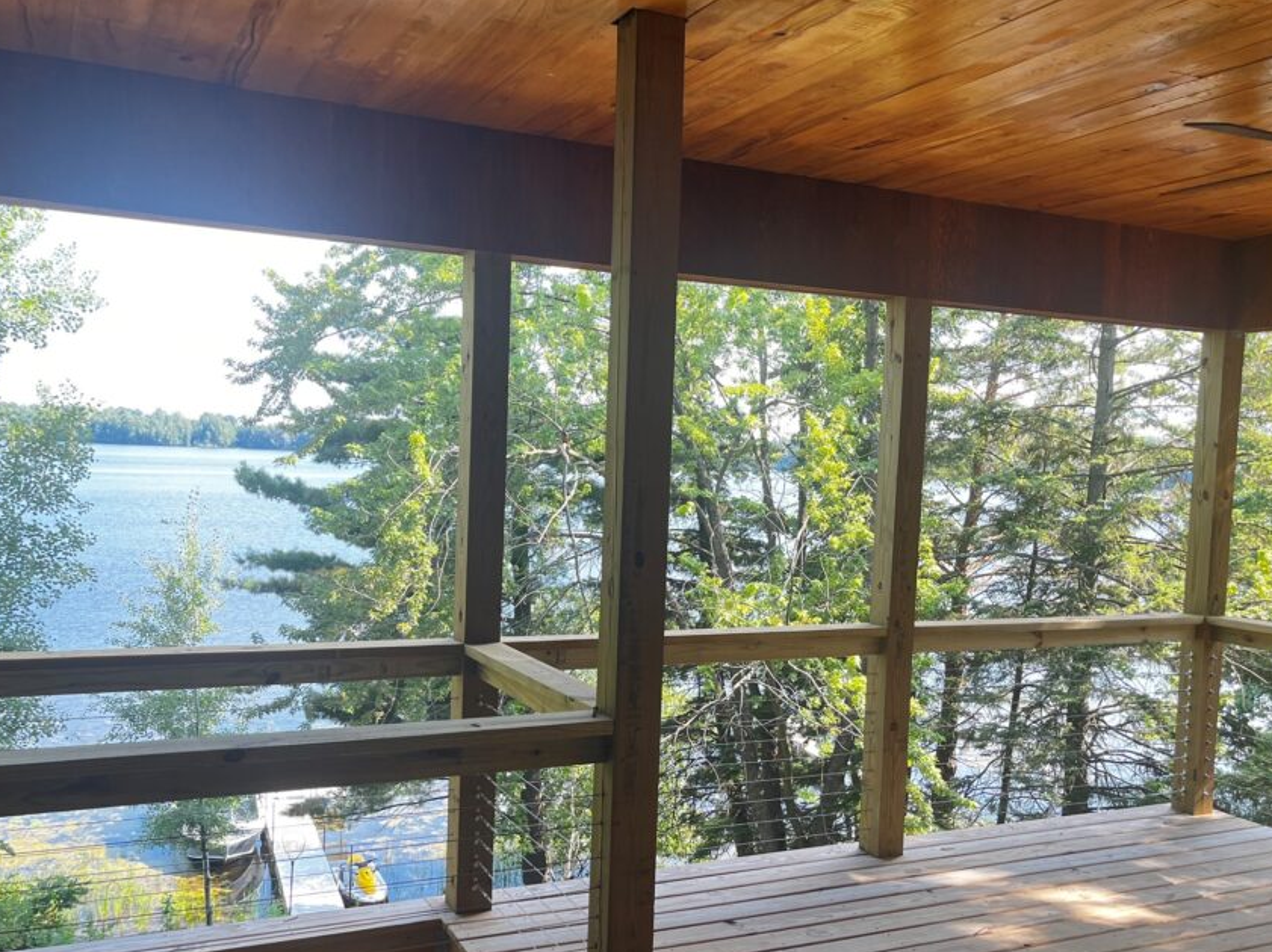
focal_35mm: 33
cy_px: 526
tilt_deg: -3.7
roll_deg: -1.6
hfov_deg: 55.4
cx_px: 645
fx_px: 1212
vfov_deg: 42.9
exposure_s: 1/188
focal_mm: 5.1
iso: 50
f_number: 1.6
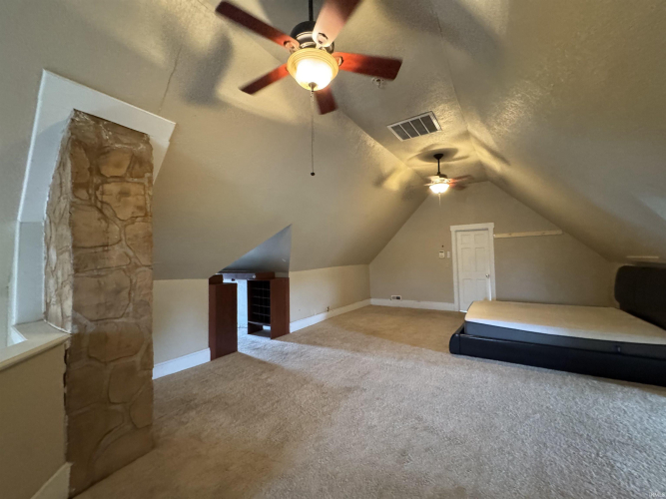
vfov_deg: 85.7
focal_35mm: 14
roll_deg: +0.7
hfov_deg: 102.1
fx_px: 269
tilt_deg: +1.0
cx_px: 333
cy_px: 250
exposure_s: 1/60
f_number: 2.2
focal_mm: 2.22
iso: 1000
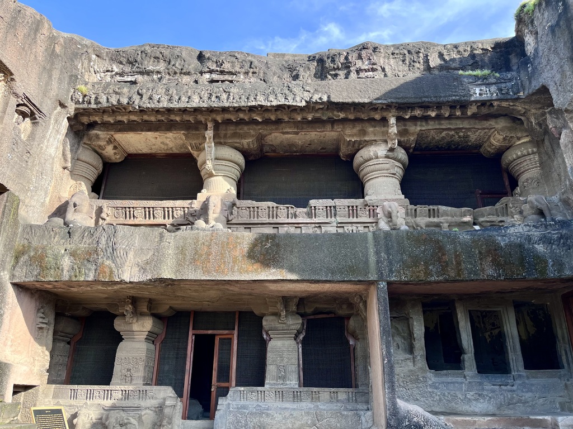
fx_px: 430
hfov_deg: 67.3
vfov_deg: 53.1
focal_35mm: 26
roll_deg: -0.5
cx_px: 286
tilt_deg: +21.9
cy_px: 214
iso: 50
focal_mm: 5.1
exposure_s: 1/816
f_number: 1.6
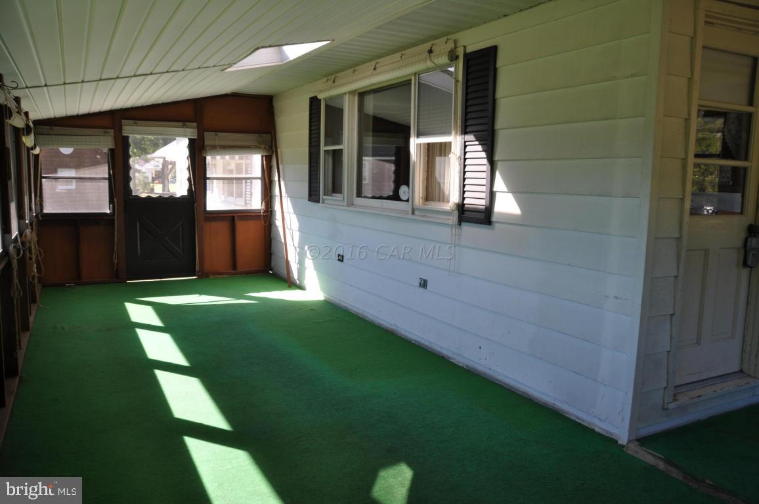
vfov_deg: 47.8
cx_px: 380
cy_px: 252
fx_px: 569
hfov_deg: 67.4
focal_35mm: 27
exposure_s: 1/60
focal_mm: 18
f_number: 8
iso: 200
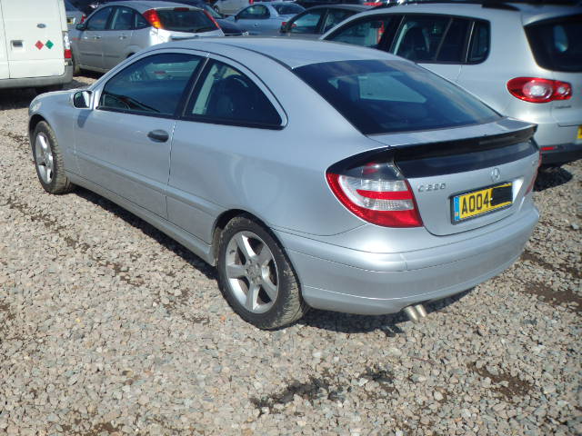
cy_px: 218
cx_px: 291
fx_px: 605
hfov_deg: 51.4
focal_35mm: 36
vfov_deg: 39.7
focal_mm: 6.4
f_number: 13
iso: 125
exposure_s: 1/100
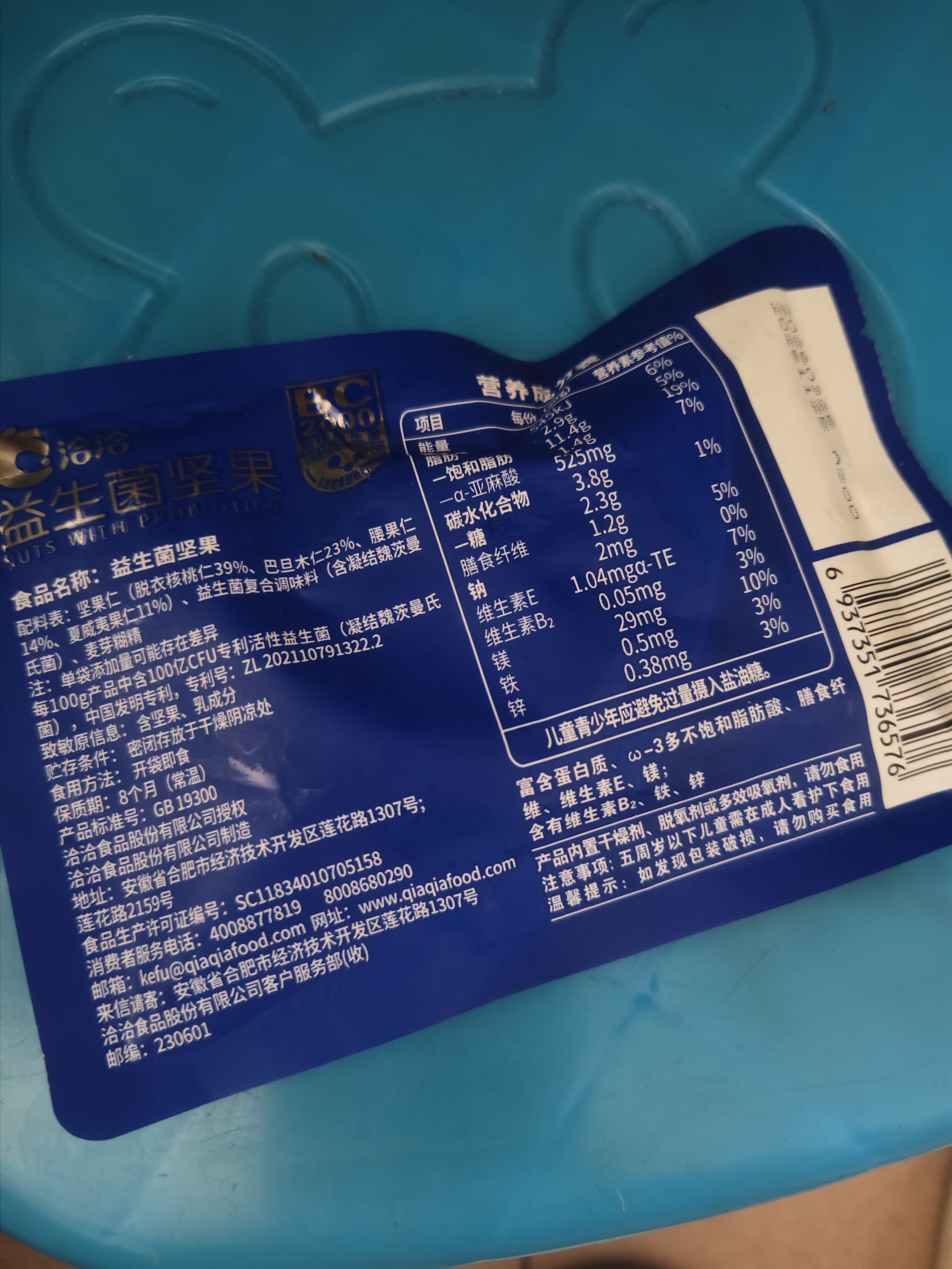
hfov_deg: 56.8
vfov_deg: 71.6
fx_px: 880
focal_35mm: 24
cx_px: 476
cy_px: 634
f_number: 1.88
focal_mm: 5.56
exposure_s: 1/25
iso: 4220
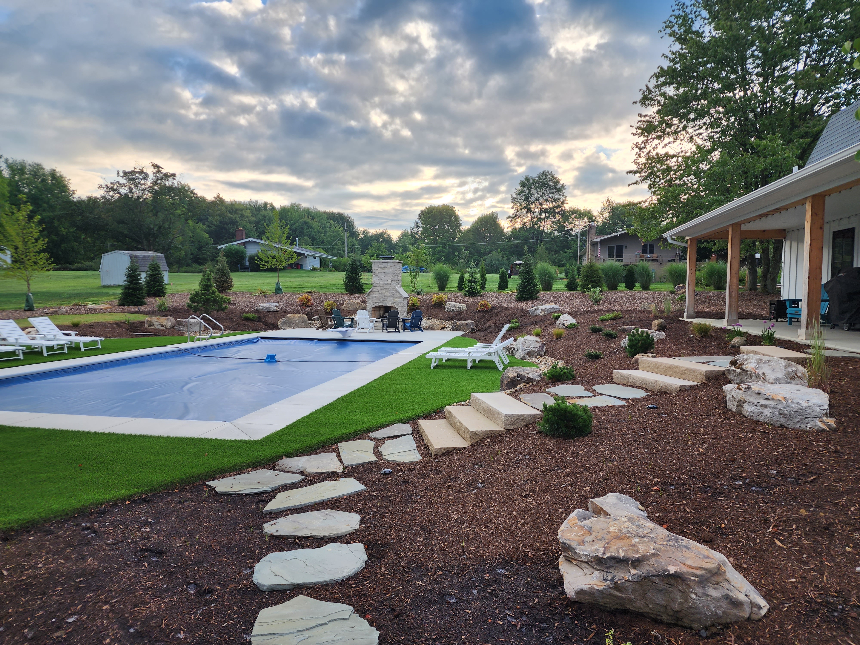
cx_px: 430
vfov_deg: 58.9
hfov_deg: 73.9
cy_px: 322
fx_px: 571
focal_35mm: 23
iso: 12
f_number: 1.8
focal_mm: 6.4
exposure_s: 1/259
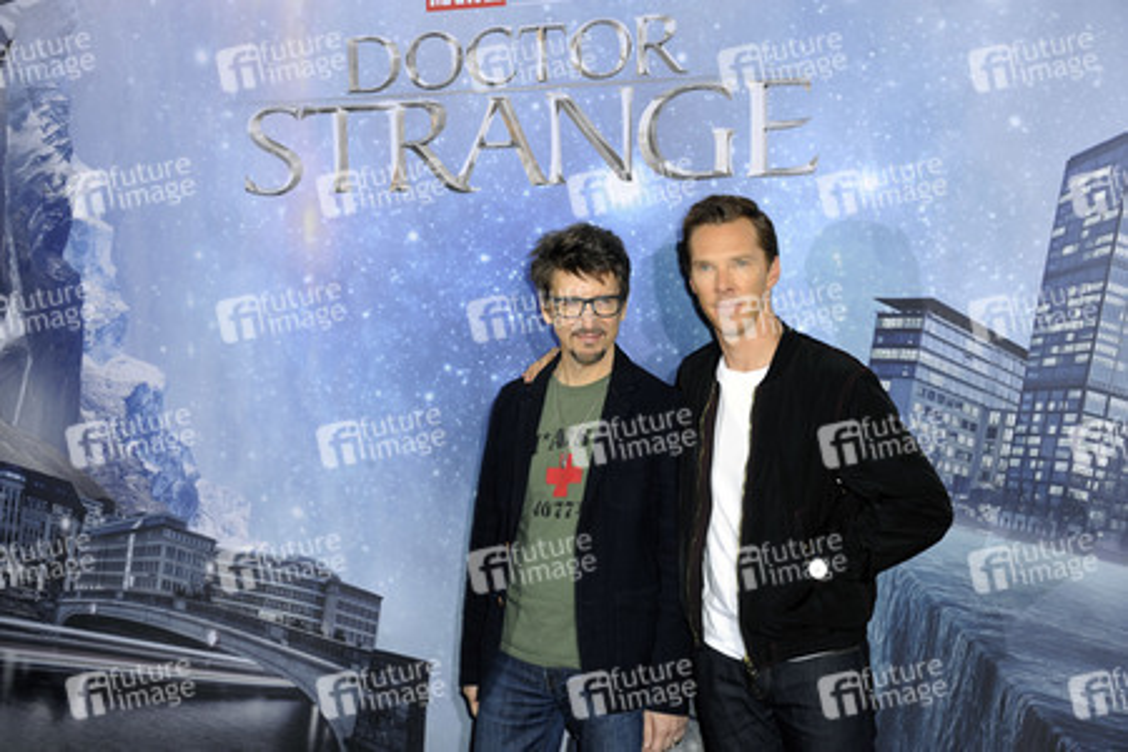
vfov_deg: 23.4
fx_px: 1817
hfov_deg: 34.5
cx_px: 564
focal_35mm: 58
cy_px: 376
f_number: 6.3
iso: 500
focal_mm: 58
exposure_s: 1/200
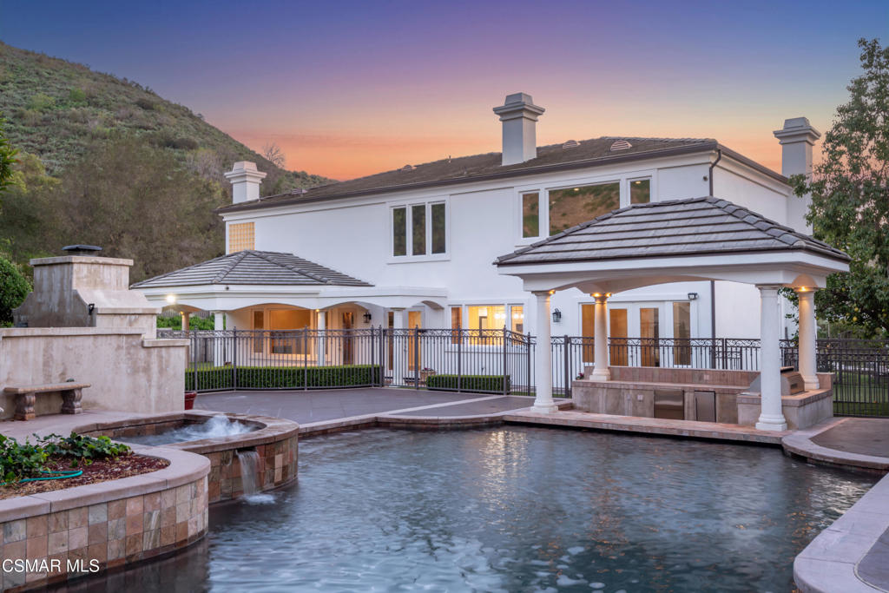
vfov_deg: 41.1
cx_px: 444
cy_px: 296
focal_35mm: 32
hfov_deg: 58.7
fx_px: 790
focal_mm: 32
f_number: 8
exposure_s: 1/2.5
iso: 100
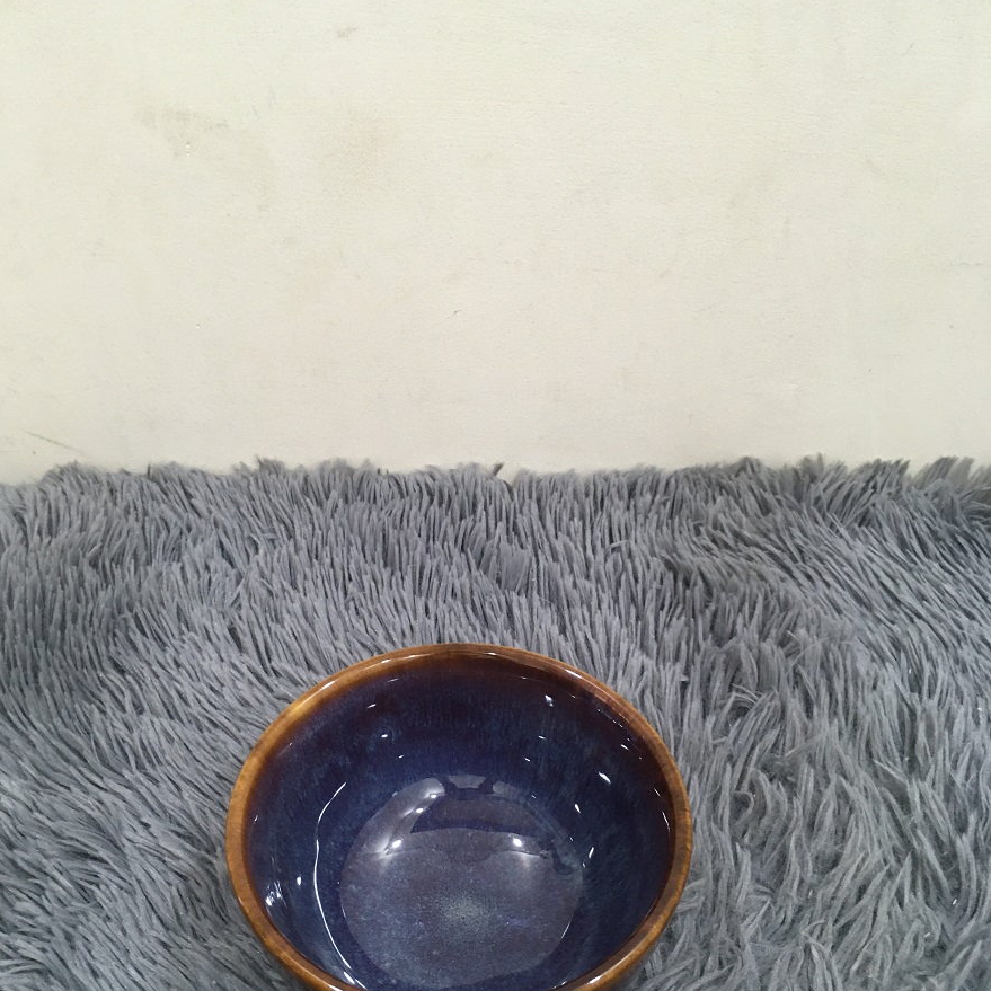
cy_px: 609
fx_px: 1134
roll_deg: -2.0
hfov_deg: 47.2
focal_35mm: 35
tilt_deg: -44.1
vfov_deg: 46.9
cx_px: 487
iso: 125
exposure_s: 1/33
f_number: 2.2
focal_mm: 4.15
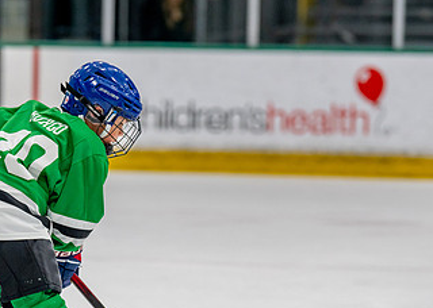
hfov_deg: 6.9
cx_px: 79
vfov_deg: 4.9
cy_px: 232
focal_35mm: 293
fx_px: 3600
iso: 1000
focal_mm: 123
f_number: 2.8
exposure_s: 1/1250
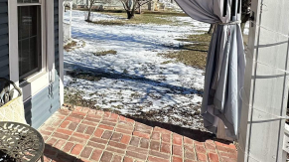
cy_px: 13
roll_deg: -1.2
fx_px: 268
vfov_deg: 31.8
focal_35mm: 35
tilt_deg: -3.8
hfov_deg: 53.4
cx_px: 63
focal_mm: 2.22
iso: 40
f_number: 2.2
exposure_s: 1/1416
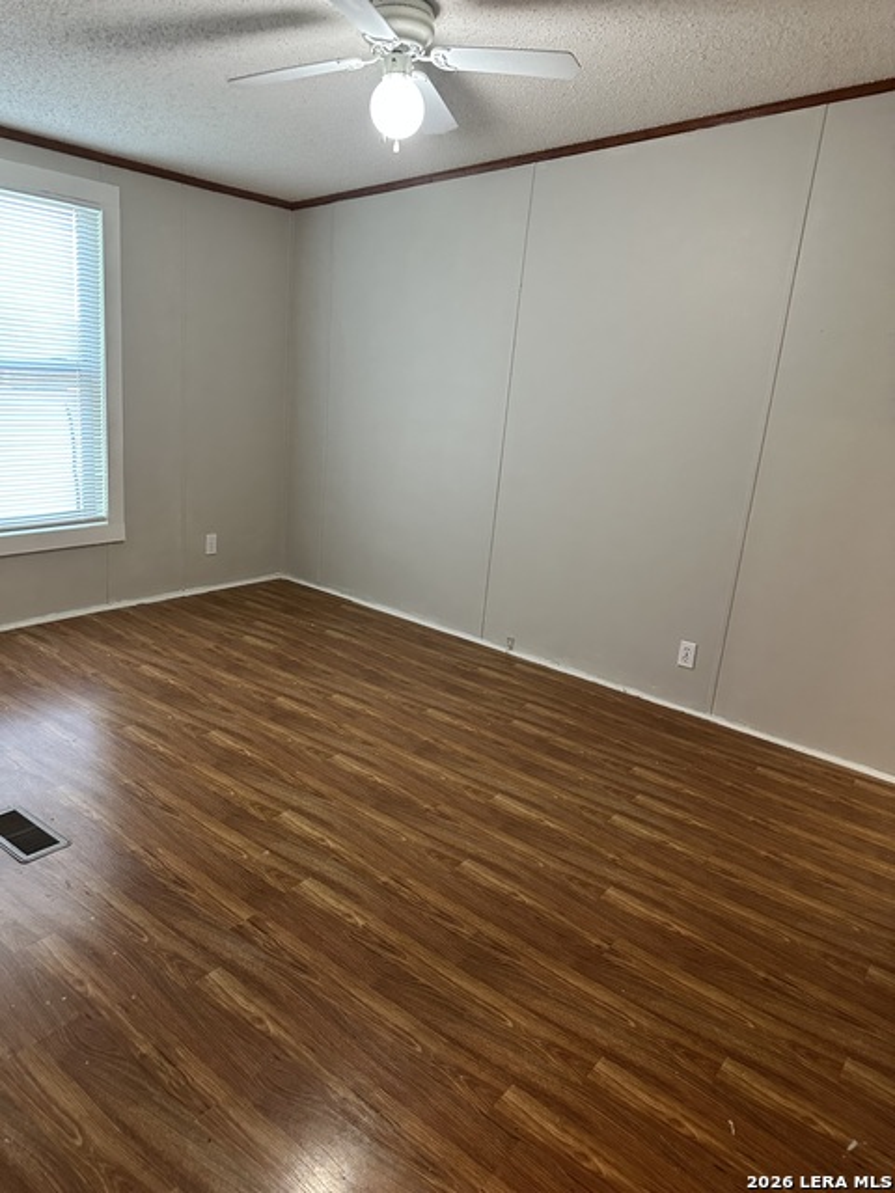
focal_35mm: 24
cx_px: 448
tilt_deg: -15.1
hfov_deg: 56.8
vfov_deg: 71.6
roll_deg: -7.2
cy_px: 596
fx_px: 827
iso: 320
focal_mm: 6.86
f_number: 1.78
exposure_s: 1/60
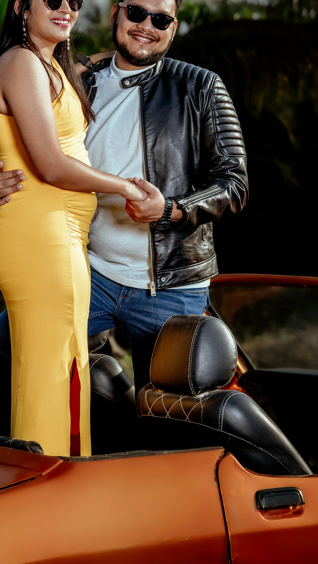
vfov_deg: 18.5
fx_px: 1724
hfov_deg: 10.5
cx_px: 106
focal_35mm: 115
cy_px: 160
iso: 100
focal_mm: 65
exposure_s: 1/1600
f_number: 2.8
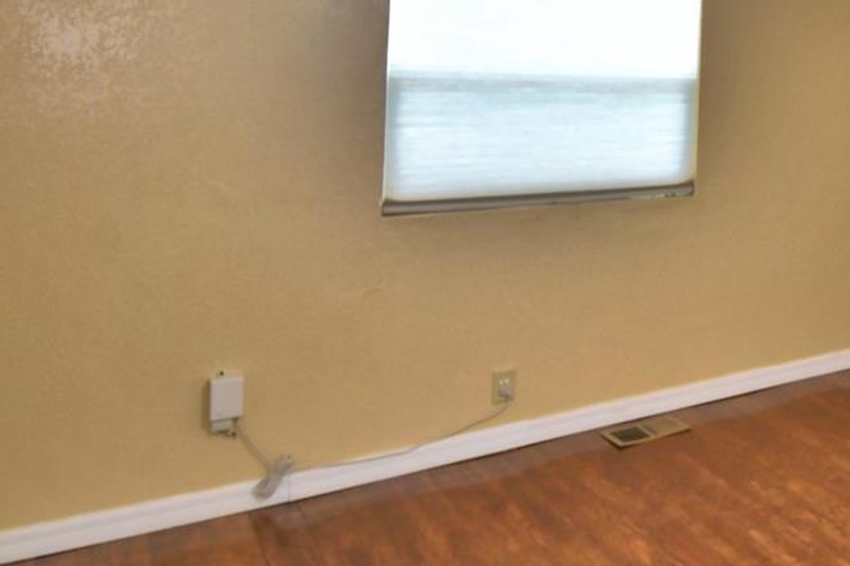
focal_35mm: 37
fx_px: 873
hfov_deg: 40.5
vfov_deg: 34.0
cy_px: 59
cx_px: 960
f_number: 4.5
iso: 200
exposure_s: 1/40
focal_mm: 10
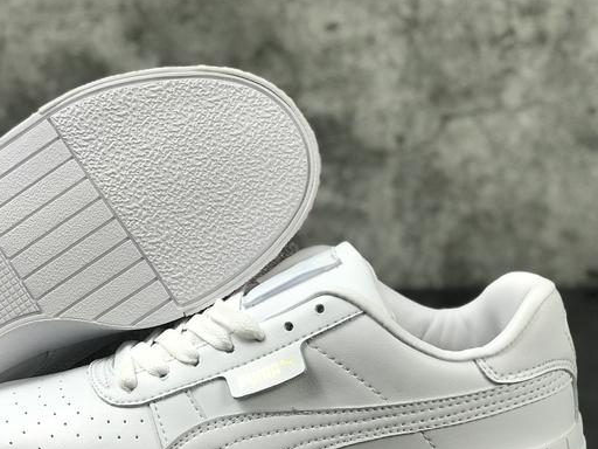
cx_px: 159
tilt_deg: -18.6
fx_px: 1537
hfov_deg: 21.8
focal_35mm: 89
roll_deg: +0.4
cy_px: 326
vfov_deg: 16.5
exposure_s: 1/100
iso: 64
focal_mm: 6.6
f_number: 2.8
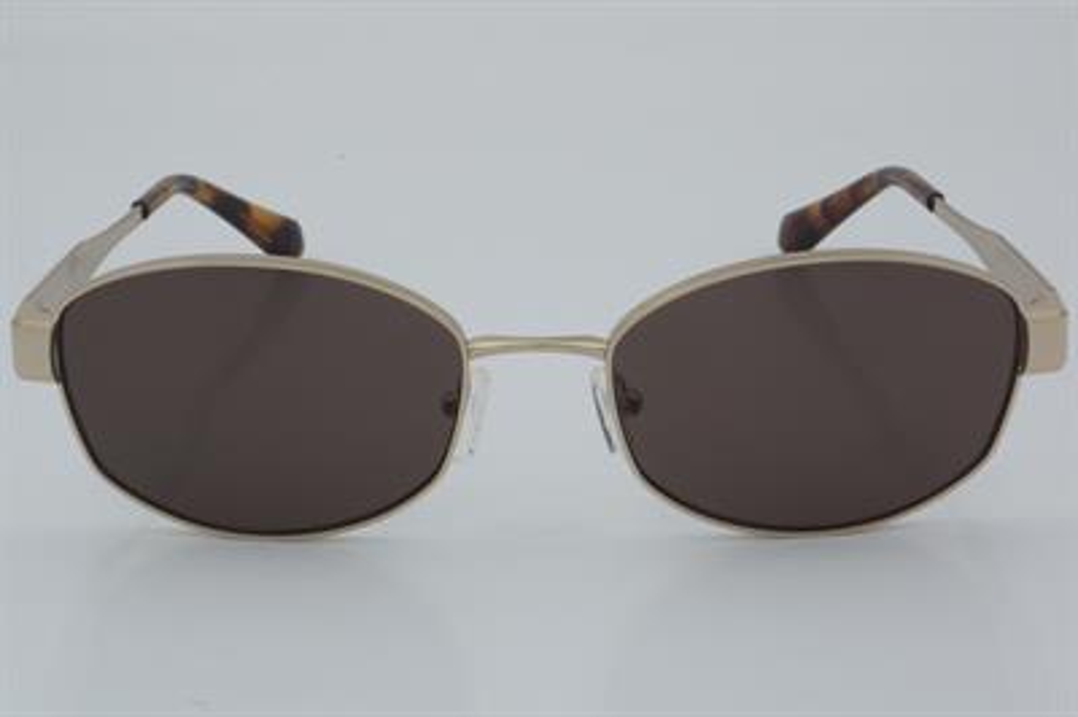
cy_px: 358
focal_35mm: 75
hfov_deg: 27.0
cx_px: 539
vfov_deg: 18.2
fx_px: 2244
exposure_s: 1/4
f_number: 32
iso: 100
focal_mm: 50
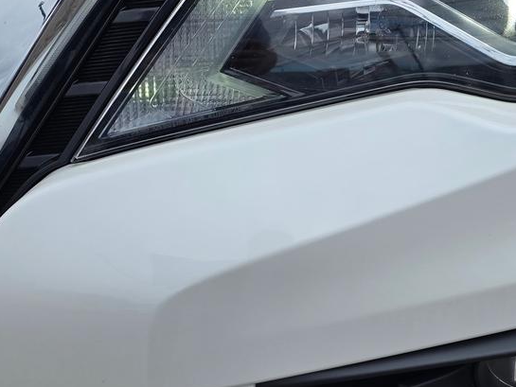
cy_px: 218
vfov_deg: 27.0
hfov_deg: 35.1
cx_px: 360
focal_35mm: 54
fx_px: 805
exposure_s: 1/2198
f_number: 1.7
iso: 40
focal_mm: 6.3
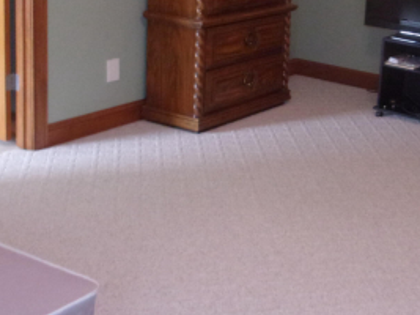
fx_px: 849
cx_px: 383
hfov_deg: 26.8
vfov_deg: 20.6
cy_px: 43
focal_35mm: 70
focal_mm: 5.1
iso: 400
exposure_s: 1/34
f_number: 3.9
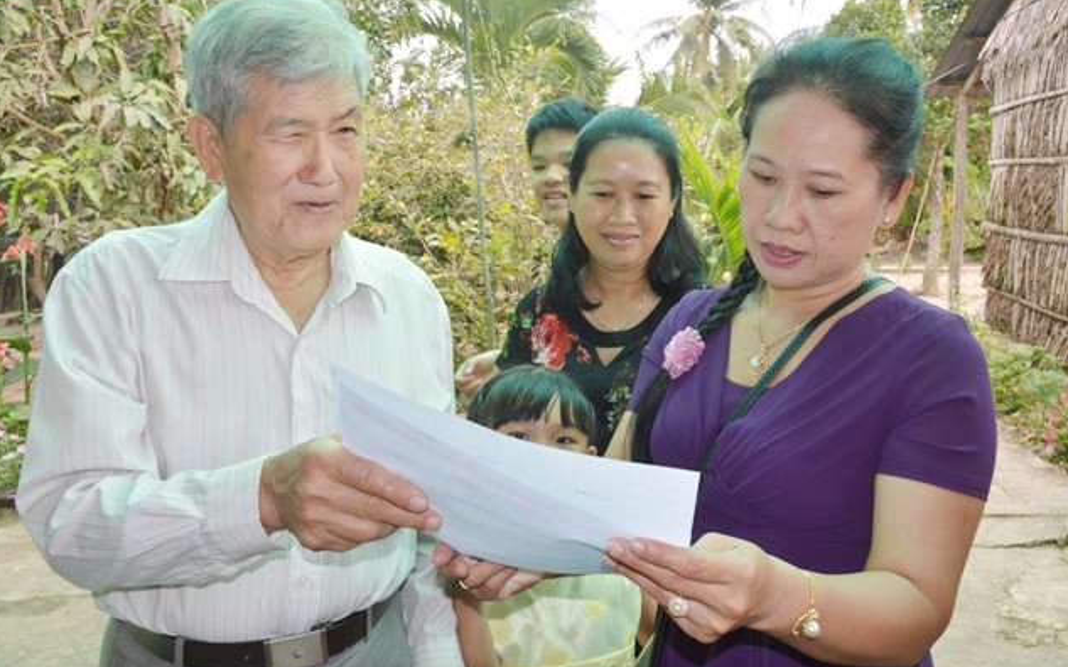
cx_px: 531
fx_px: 989
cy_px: 316
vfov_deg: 37.2
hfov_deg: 56.7
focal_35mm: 34
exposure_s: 1/200
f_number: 10
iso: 800
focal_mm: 22
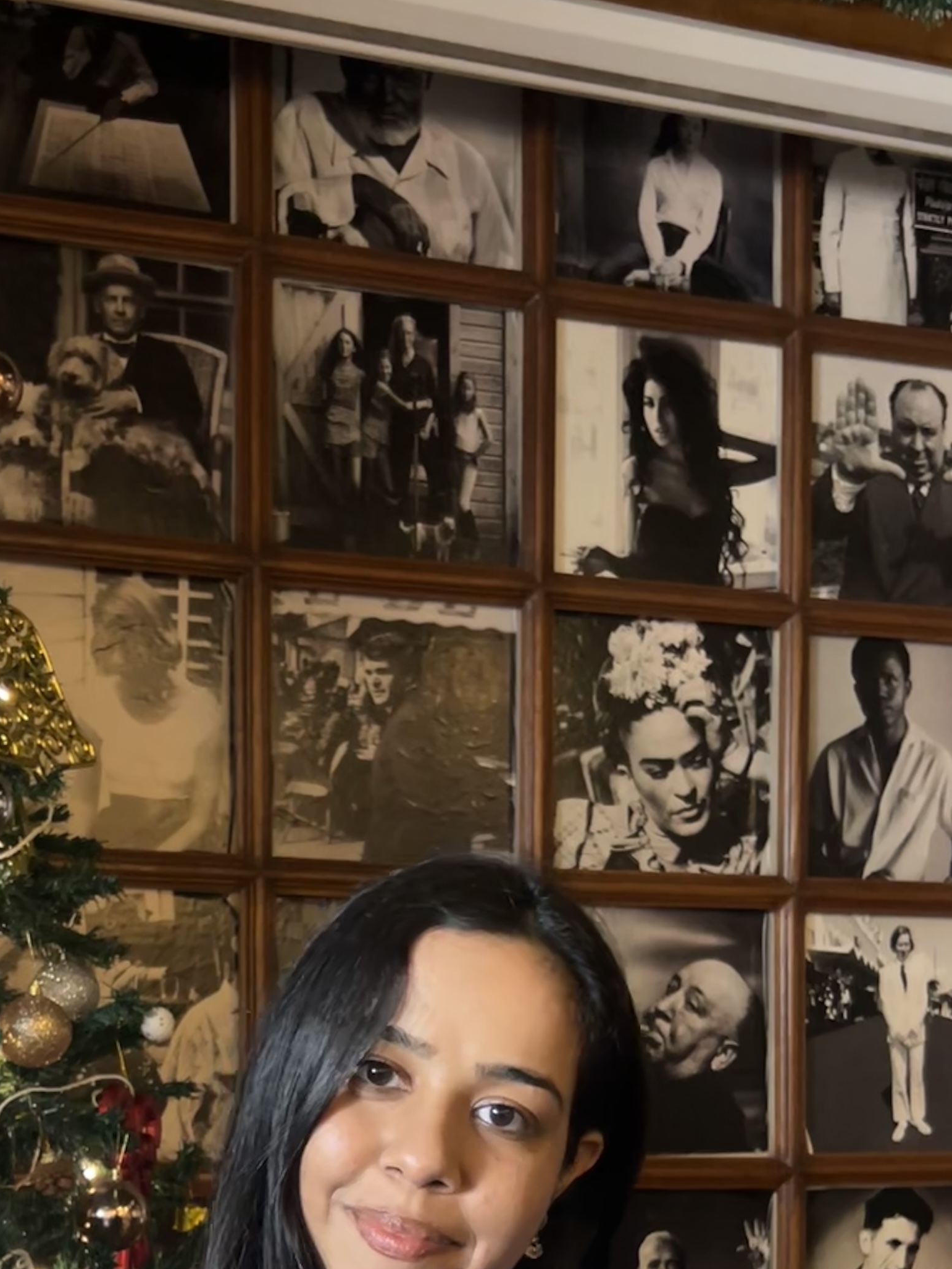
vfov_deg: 35.0
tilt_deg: -2.2
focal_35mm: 51
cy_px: 1173
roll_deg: +0.2
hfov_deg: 28.5
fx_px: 1870
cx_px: 418
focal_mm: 5.7
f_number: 1.5
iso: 400
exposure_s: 1/50
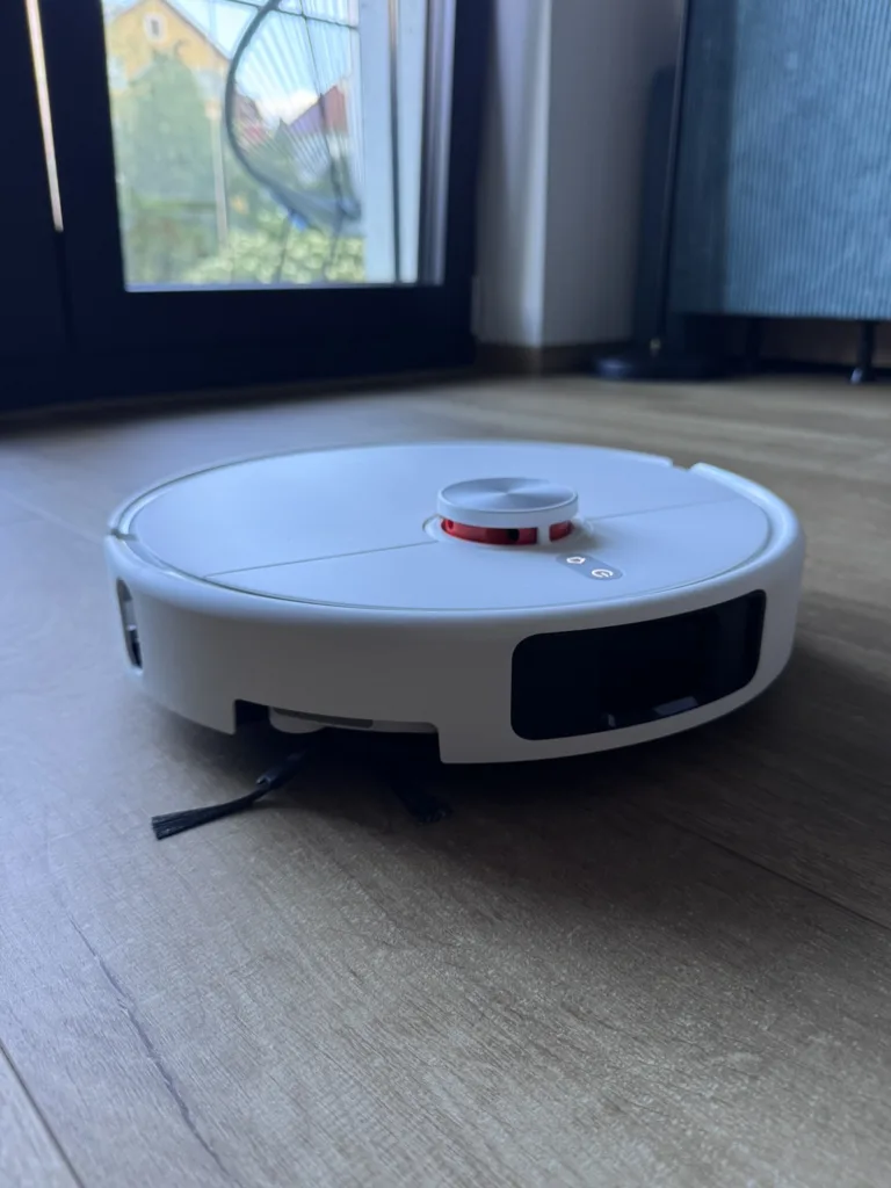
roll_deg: -0.3
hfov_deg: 56.8
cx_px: 446
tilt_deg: -19.5
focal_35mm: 24
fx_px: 824
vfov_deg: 71.6
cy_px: 594
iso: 200
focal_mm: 6.76
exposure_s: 1/96
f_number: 1.78
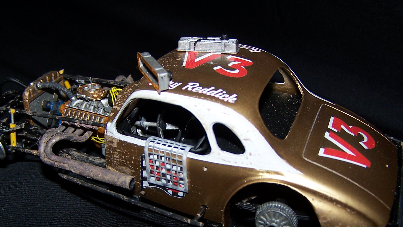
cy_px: 154
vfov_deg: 25.3
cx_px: 191
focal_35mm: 47
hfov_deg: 43.7
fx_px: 502
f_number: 2.8
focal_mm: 6.3
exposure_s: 1/60
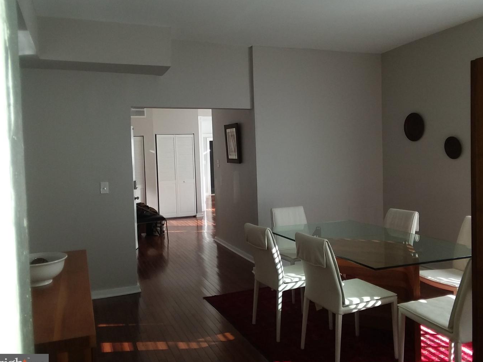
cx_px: 244
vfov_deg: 45.5
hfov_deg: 58.3
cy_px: 181
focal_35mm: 31
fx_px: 433
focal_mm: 2.47
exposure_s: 1/30
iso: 40
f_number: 1.9
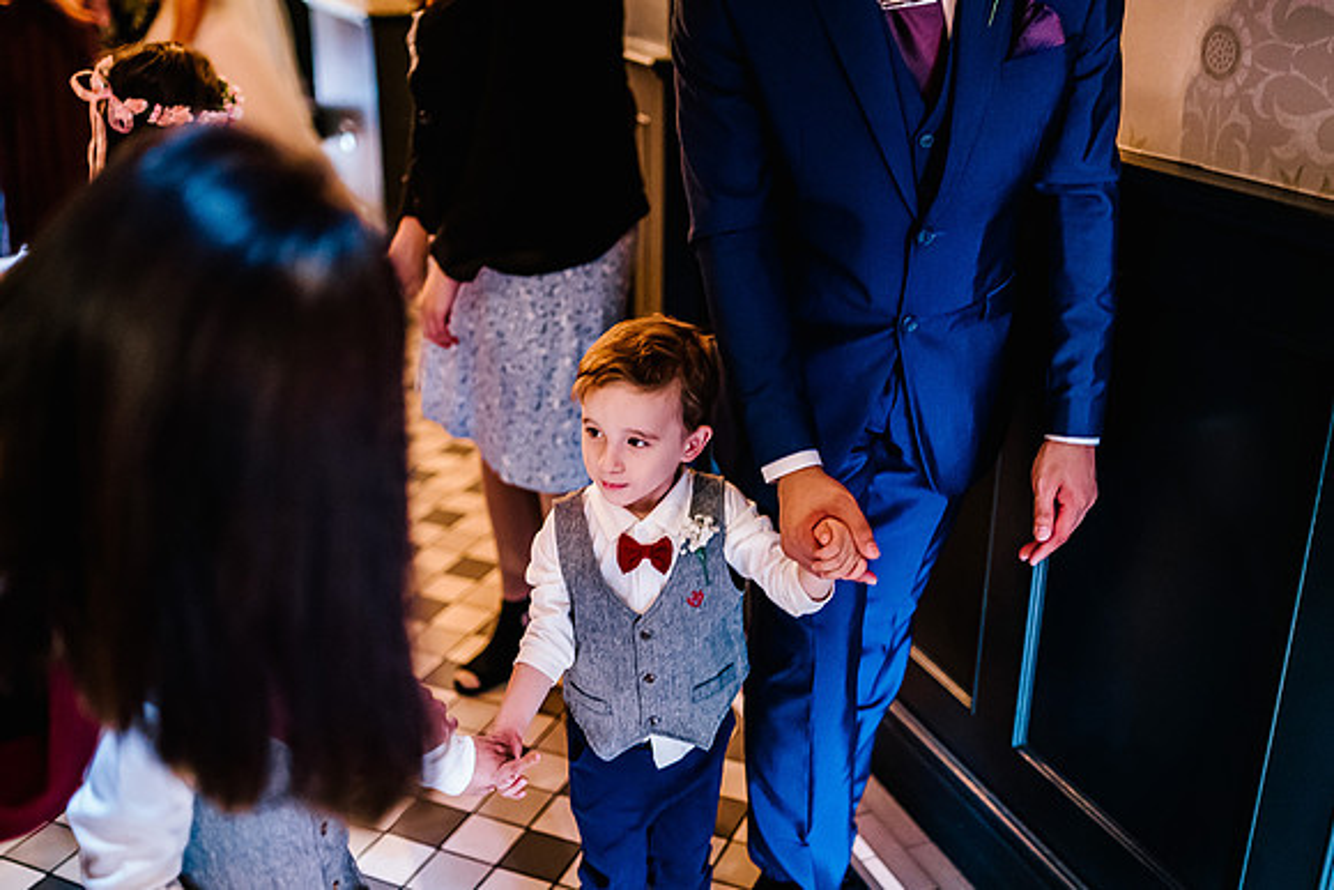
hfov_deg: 50.7
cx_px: 667
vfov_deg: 35.1
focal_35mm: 38
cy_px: 445
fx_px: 1408
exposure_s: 1/160
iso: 6400
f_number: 1.4
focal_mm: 35
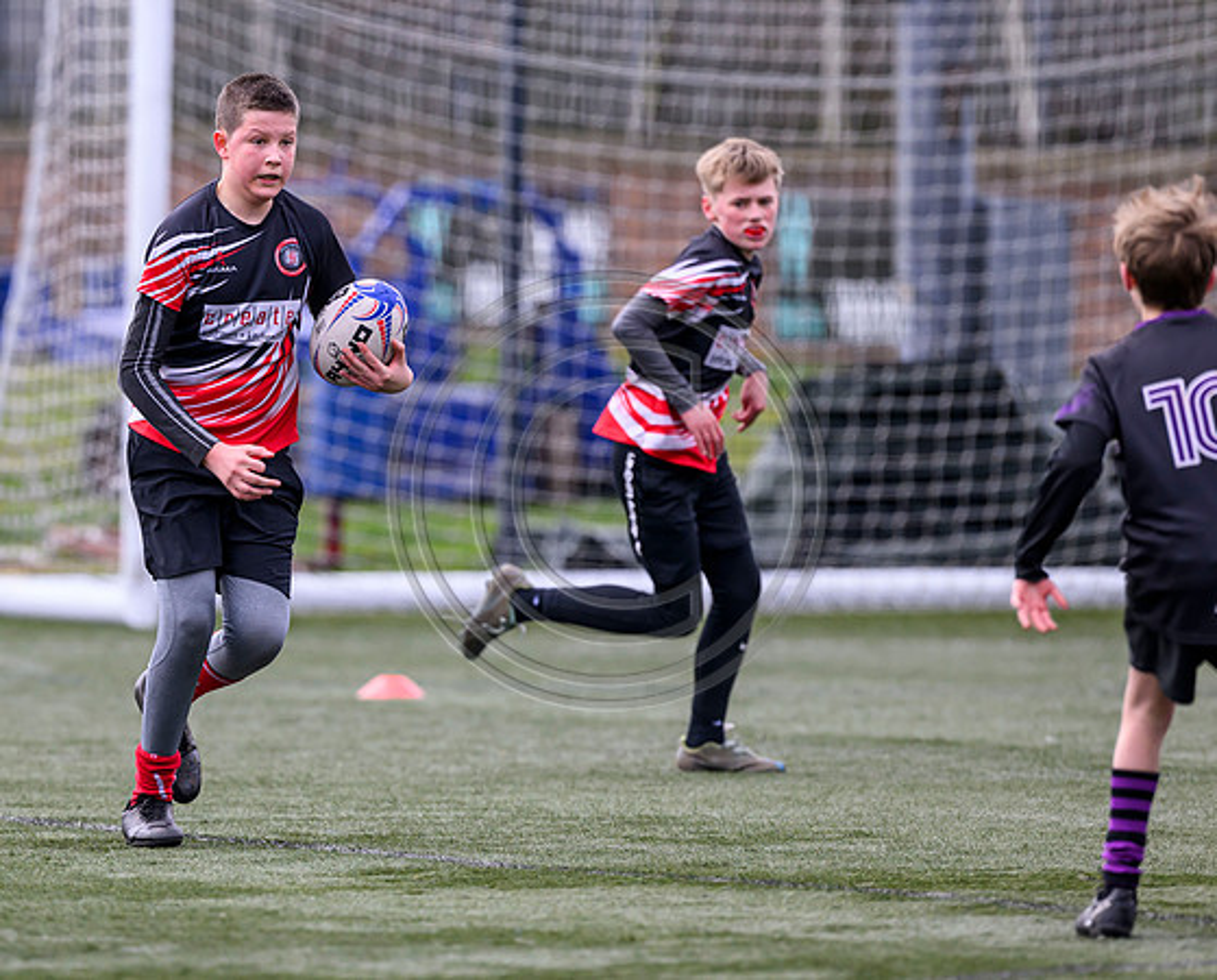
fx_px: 23949
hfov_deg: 2.9
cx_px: 153
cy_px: 624
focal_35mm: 663
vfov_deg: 2.3
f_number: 3.5
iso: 500
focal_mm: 400
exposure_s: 1/1600
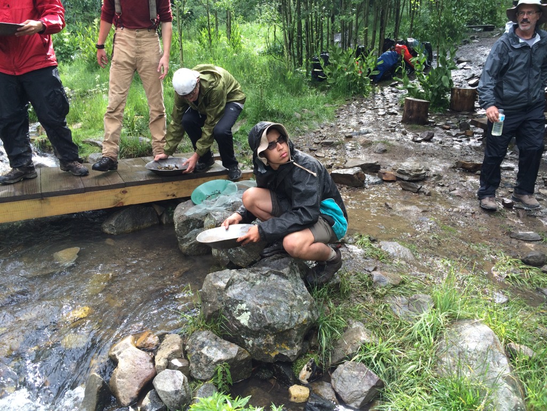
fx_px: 458
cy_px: 206
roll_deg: -0.6
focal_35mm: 29
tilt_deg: -18.7
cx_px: 274
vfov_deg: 48.2
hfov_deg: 61.7
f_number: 2.2
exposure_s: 1/258
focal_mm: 4.15
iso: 32
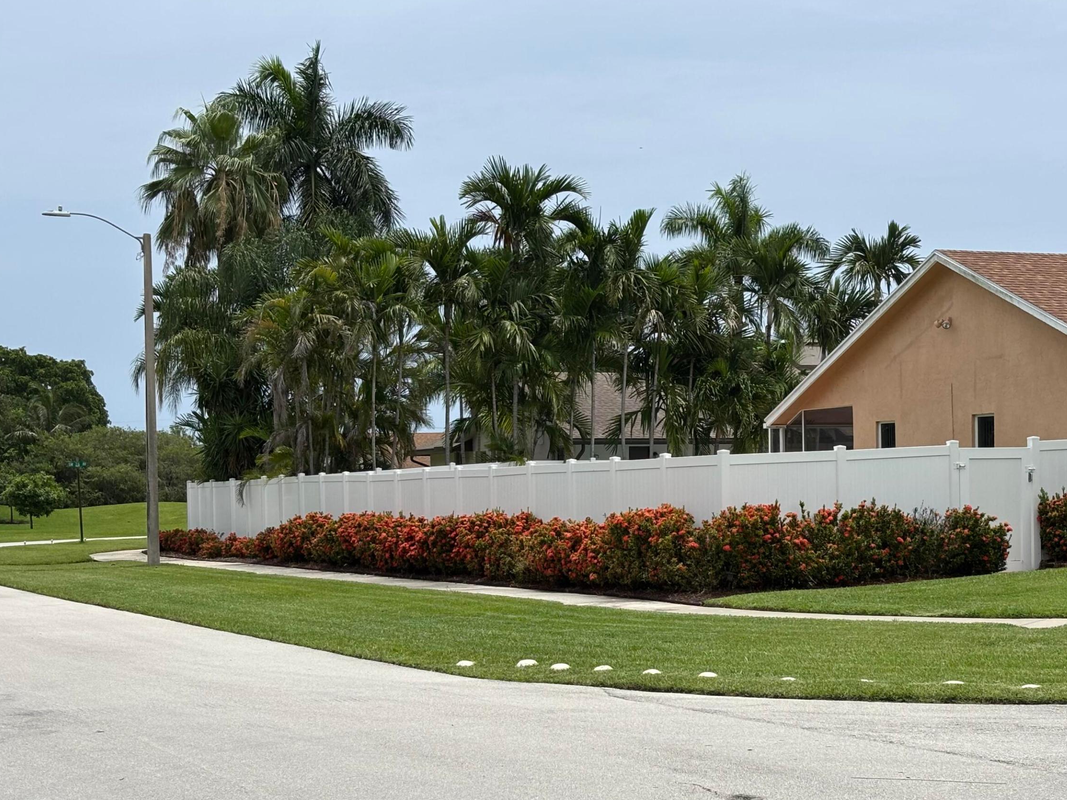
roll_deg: +0.9
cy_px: 503
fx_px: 2065
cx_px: 628
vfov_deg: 21.9
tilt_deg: -1.0
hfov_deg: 28.9
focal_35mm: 67
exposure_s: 1/4630
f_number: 1.6
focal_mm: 5.96
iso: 40
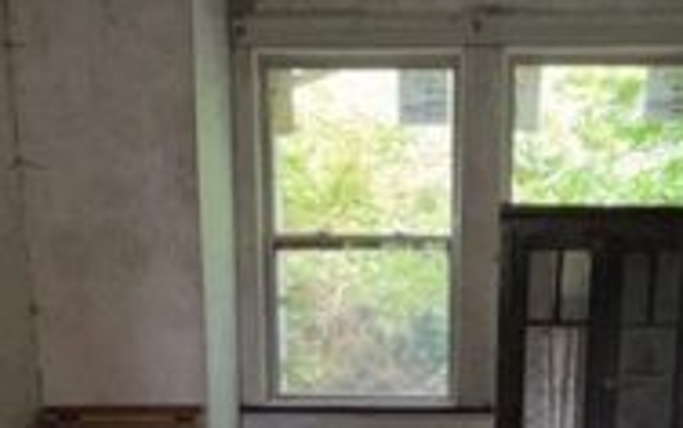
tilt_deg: -16.2
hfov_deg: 32.3
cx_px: 432
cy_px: 562
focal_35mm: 63
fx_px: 1174
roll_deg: -0.4
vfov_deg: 19.1
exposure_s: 1/41
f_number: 2.2
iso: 200
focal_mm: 2.22
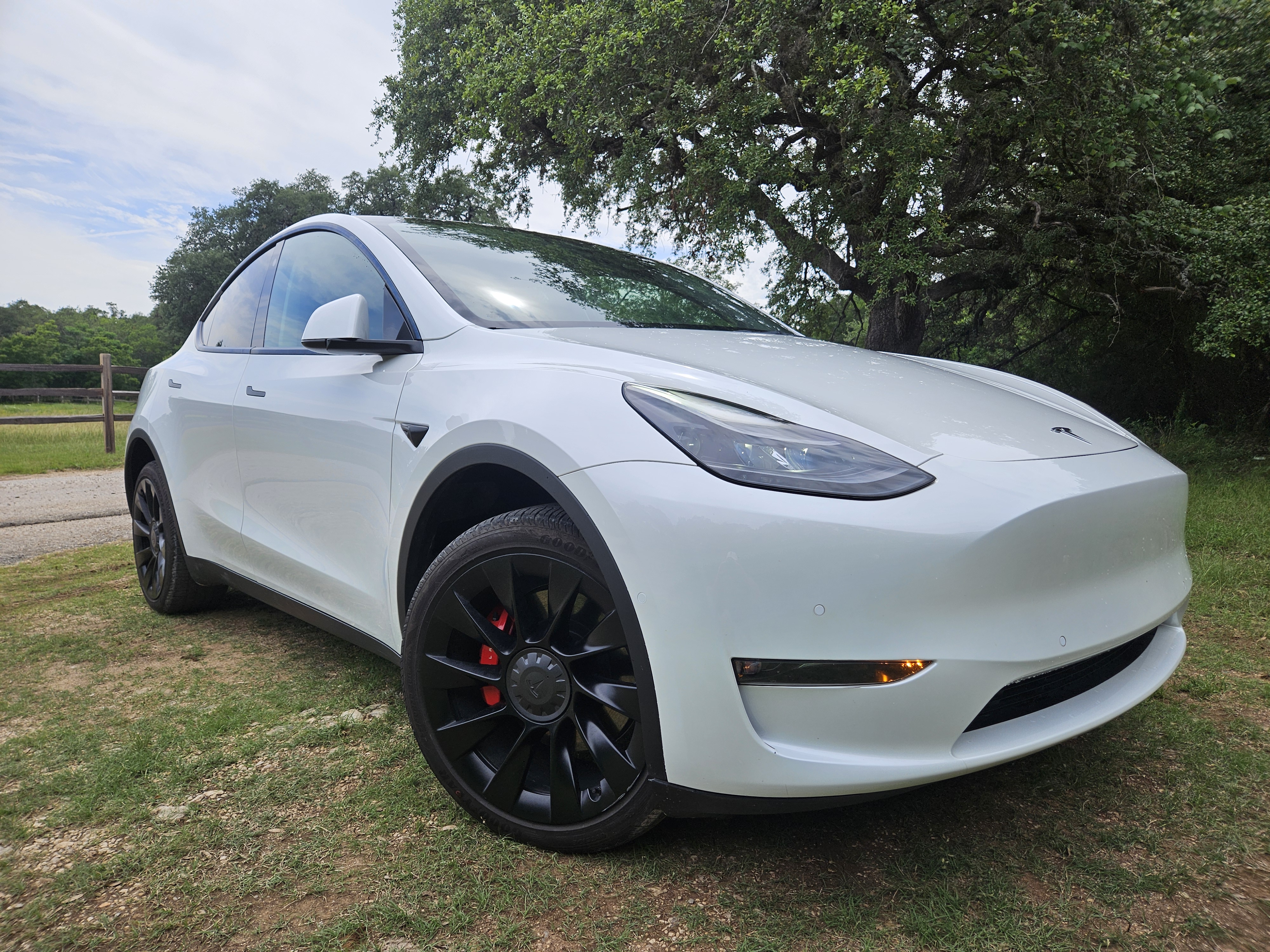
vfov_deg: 58.9
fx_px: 844
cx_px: 635
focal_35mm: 23
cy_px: 476
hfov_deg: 73.9
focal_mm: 5.4
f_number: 1.8
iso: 25
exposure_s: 1/1465
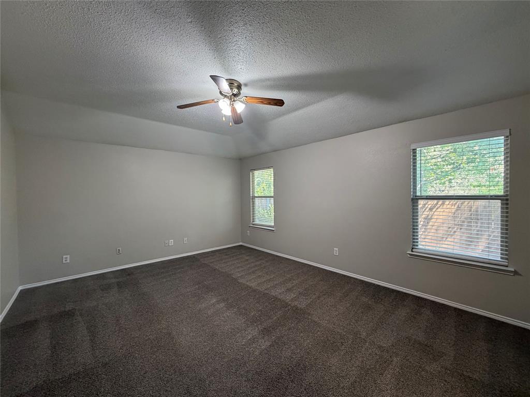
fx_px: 214
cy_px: 198
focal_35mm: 14
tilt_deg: -1.7
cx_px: 265
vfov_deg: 85.7
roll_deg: +0.9
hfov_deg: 102.1
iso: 320
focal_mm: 2.22
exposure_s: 1/60
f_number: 2.2
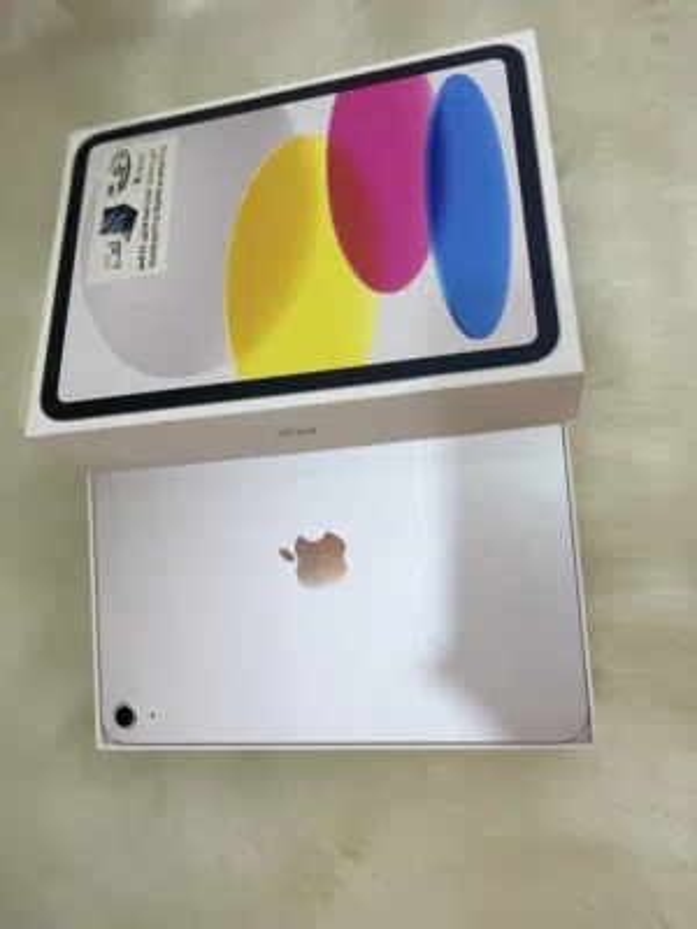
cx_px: 348
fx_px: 698
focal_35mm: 26
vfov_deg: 67.3
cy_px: 464
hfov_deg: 53.1
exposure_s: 1/100
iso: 50
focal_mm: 5.1
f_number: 1.6
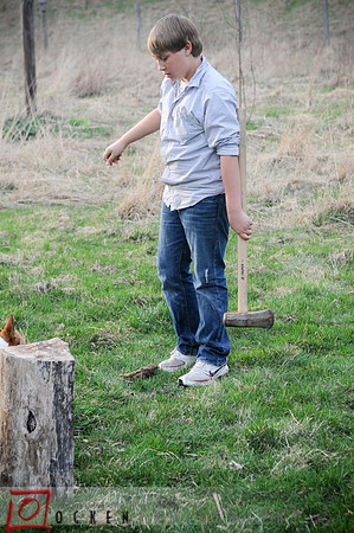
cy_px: 266
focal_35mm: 82
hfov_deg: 16.5
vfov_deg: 24.6
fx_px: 1220
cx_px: 177
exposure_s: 1/320
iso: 400
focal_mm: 55
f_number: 4.5
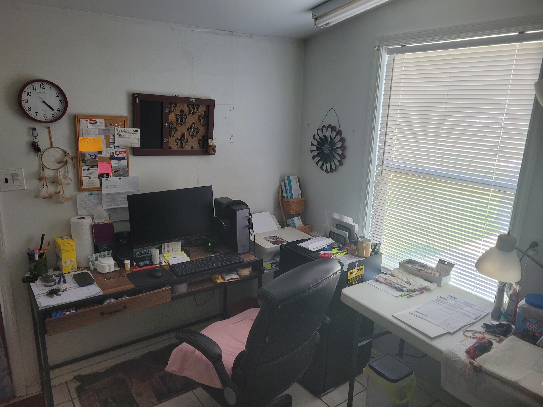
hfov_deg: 67.3
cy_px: 204
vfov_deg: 53.1
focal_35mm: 26
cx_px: 272
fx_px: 408
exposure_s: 1/120
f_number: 1.8
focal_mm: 5.4
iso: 200
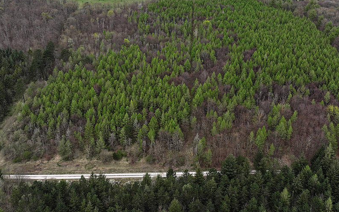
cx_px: 184
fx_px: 305
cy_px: 51
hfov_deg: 58.1
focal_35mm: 33
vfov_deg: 37.3
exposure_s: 1/1250
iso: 140
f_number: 2.8
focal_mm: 12.29
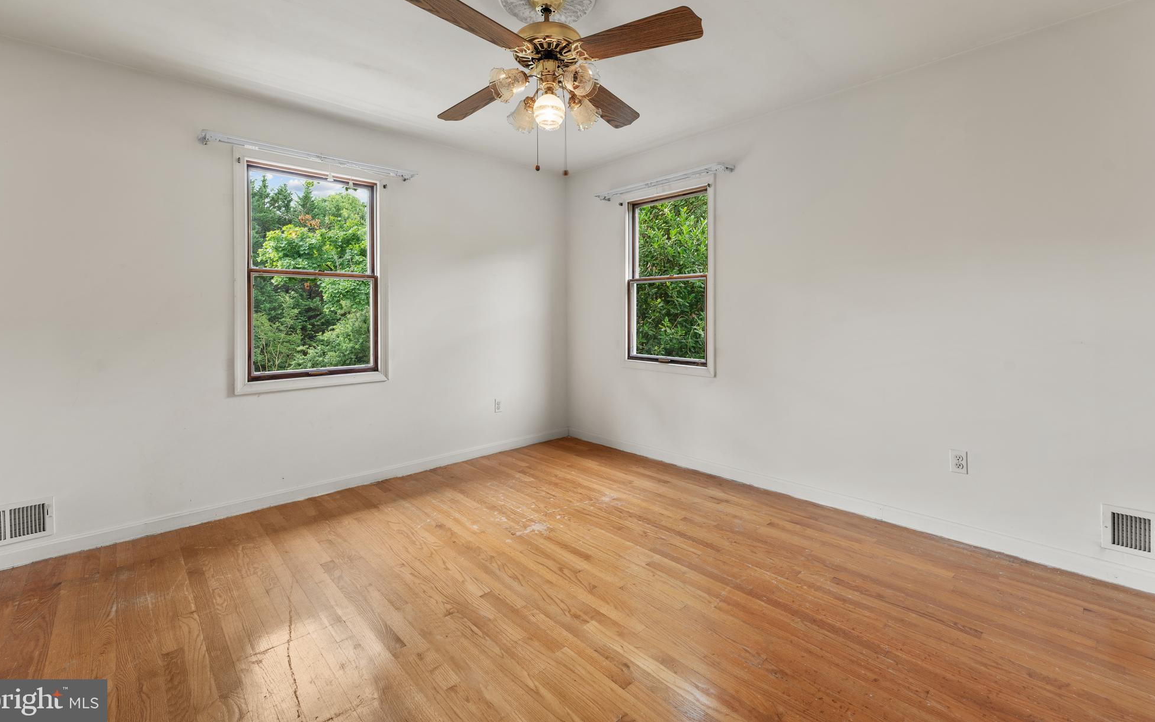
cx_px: 583
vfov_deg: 74.5
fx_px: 472
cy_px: 318
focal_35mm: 15
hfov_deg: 101.5
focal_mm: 14
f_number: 8
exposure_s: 1/10
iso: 100
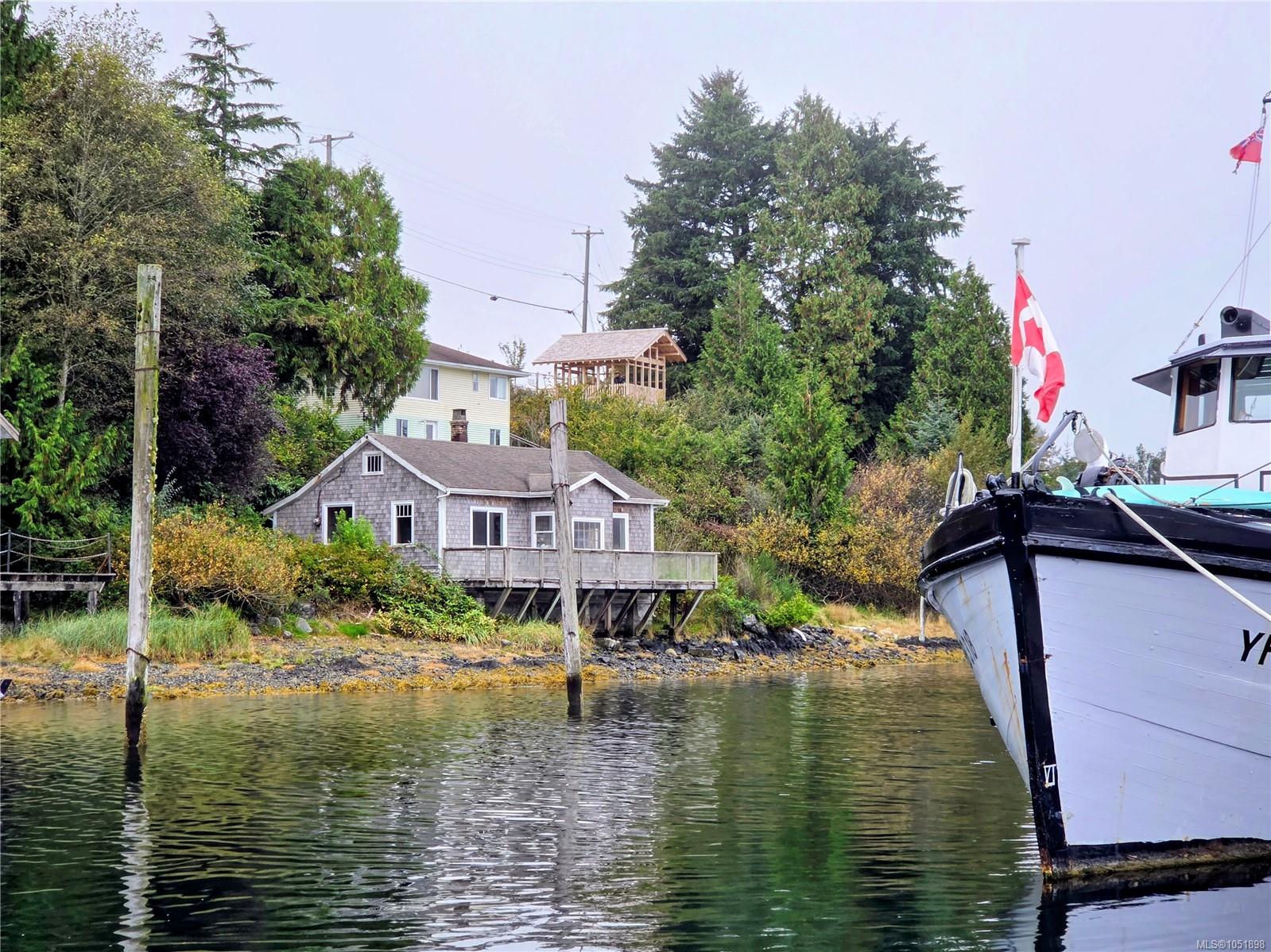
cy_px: 476
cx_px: 636
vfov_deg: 21.3
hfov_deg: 28.2
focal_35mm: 69
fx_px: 2533
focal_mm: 7
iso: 25
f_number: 2.4
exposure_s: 1/285
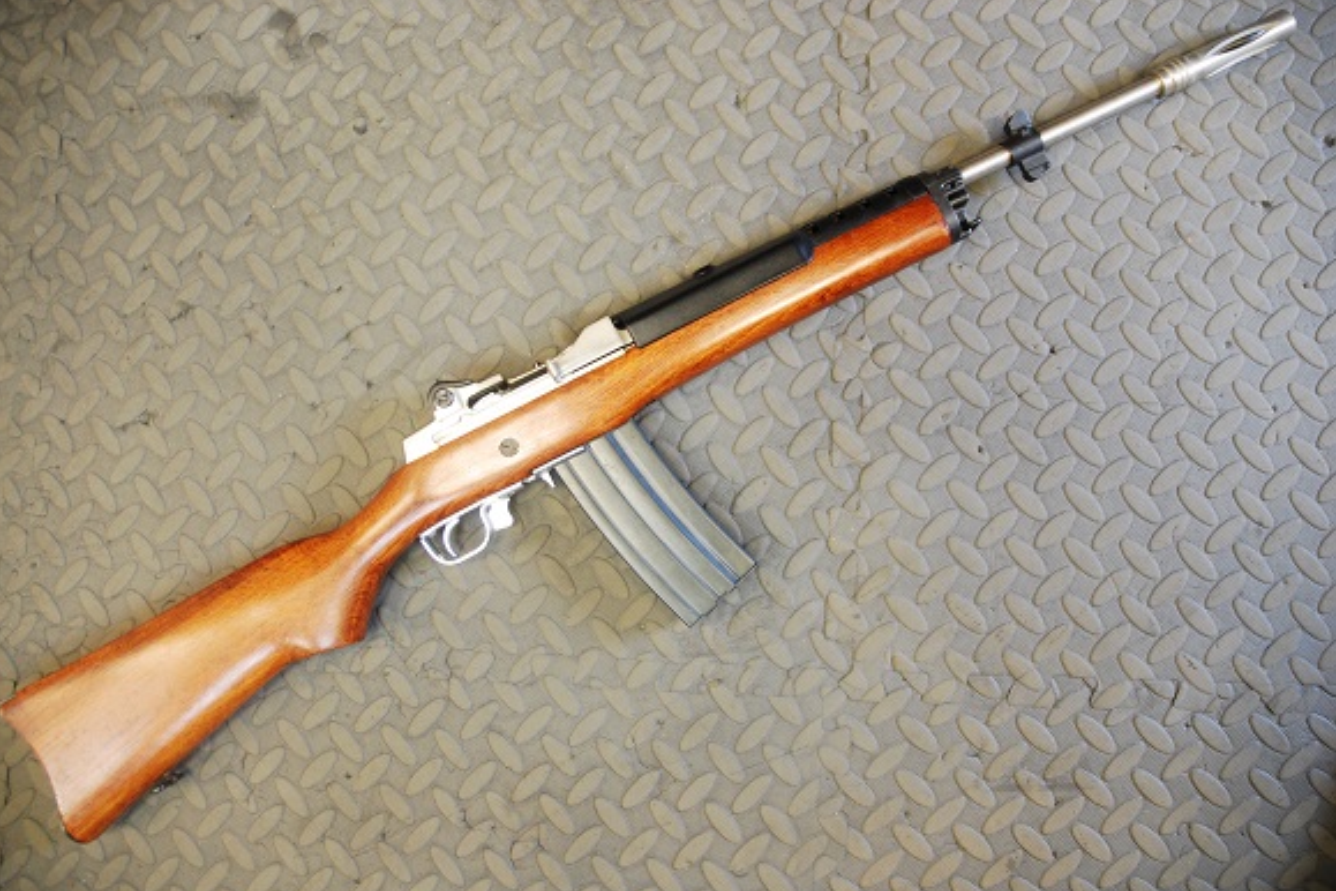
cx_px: 648
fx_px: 1039
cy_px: 456
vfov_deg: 46.4
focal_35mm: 28
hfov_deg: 65.5
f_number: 3.5
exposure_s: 1/30
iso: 720
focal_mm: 18
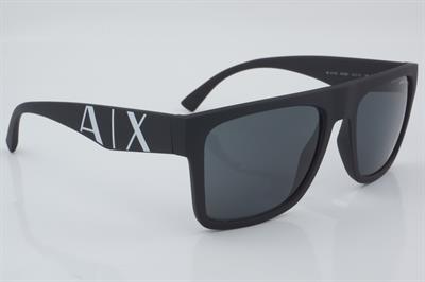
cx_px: 212
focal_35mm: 75
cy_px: 141
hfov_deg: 27.0
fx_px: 885
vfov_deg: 18.2
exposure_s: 1/4
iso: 100
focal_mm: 50
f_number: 32
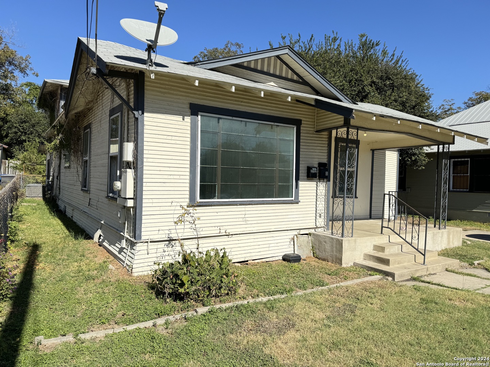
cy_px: 184
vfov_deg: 56.8
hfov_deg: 71.6
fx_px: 340
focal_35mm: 24
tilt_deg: -1.0
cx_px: 245
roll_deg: -1.6
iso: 80
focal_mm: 6.76
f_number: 1.78
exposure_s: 1/4310
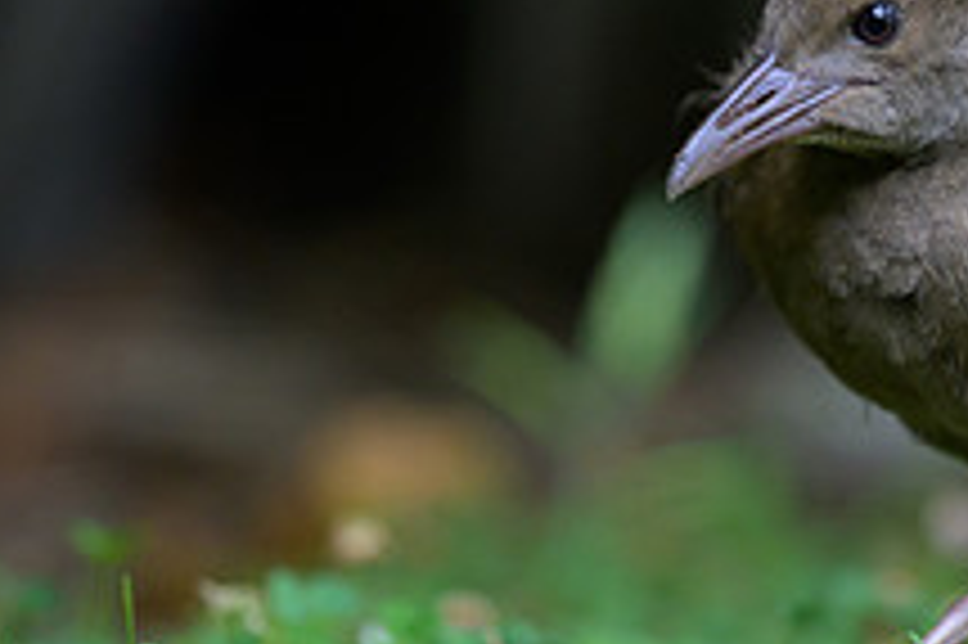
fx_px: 45406
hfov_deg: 1.2
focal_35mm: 1690
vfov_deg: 0.8
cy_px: 192
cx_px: 798
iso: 1000
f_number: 2.8
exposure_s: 1/400
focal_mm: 400
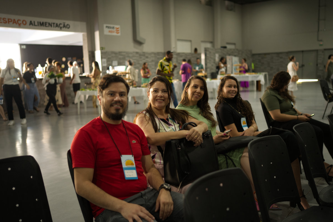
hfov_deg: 54.4
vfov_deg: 37.9
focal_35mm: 35
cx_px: 166
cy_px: 111
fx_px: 324
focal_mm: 35
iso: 1000
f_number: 1.8
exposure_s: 1/100
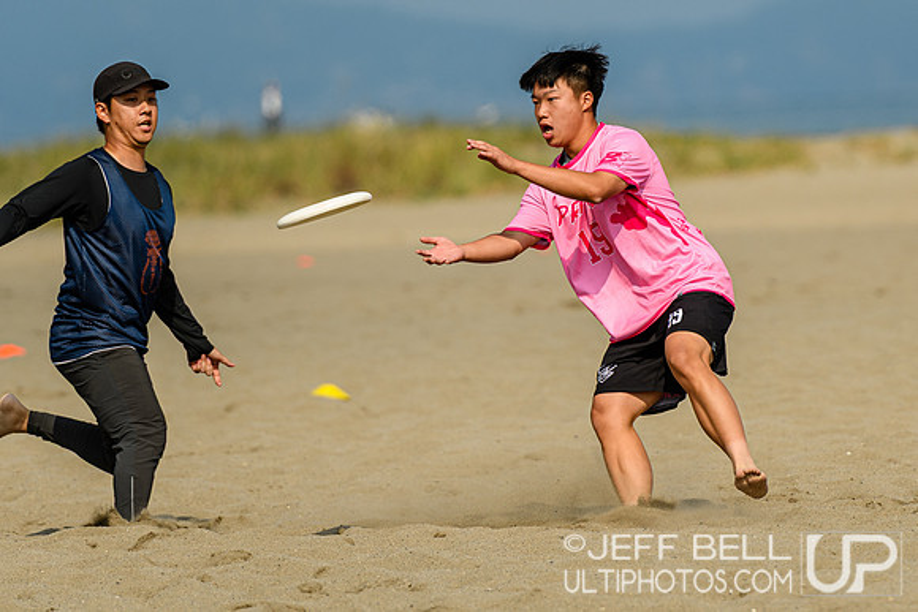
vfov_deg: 3.3
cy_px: 188
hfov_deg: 5.0
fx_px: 10608
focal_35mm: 416
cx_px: 636
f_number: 3.2
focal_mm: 200
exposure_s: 1/2000
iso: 100
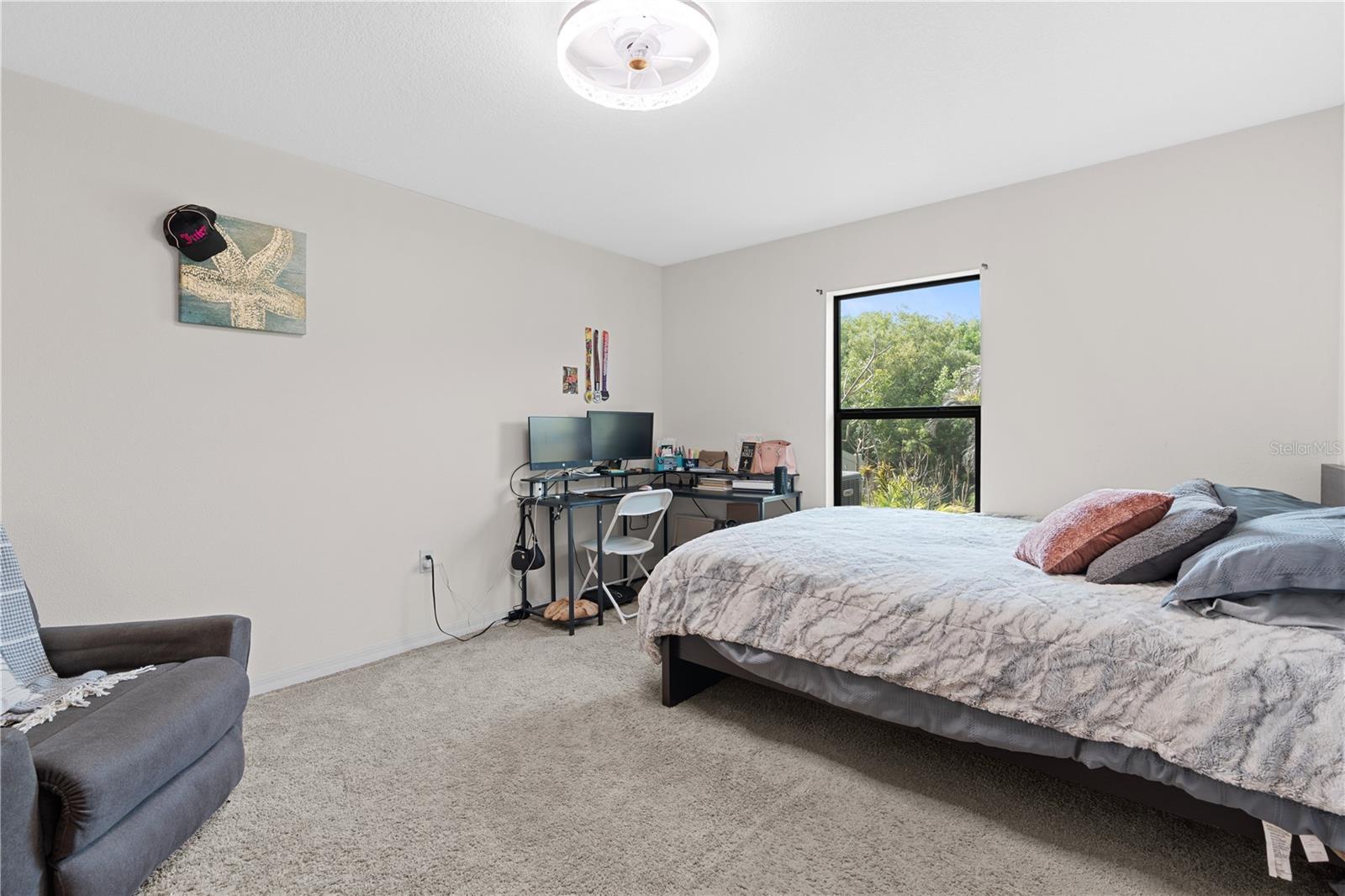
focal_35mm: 16
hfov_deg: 96.7
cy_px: 448
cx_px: 672
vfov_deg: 73.7
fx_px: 598
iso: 200
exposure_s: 1
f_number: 8
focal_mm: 16
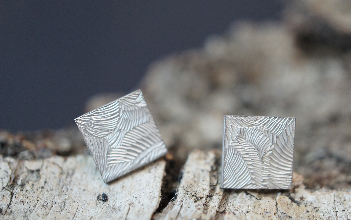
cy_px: 120
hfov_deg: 32.9
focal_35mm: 62
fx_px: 593
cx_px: 191
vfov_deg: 21.0
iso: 800
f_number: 3.5
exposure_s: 1/50
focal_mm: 30
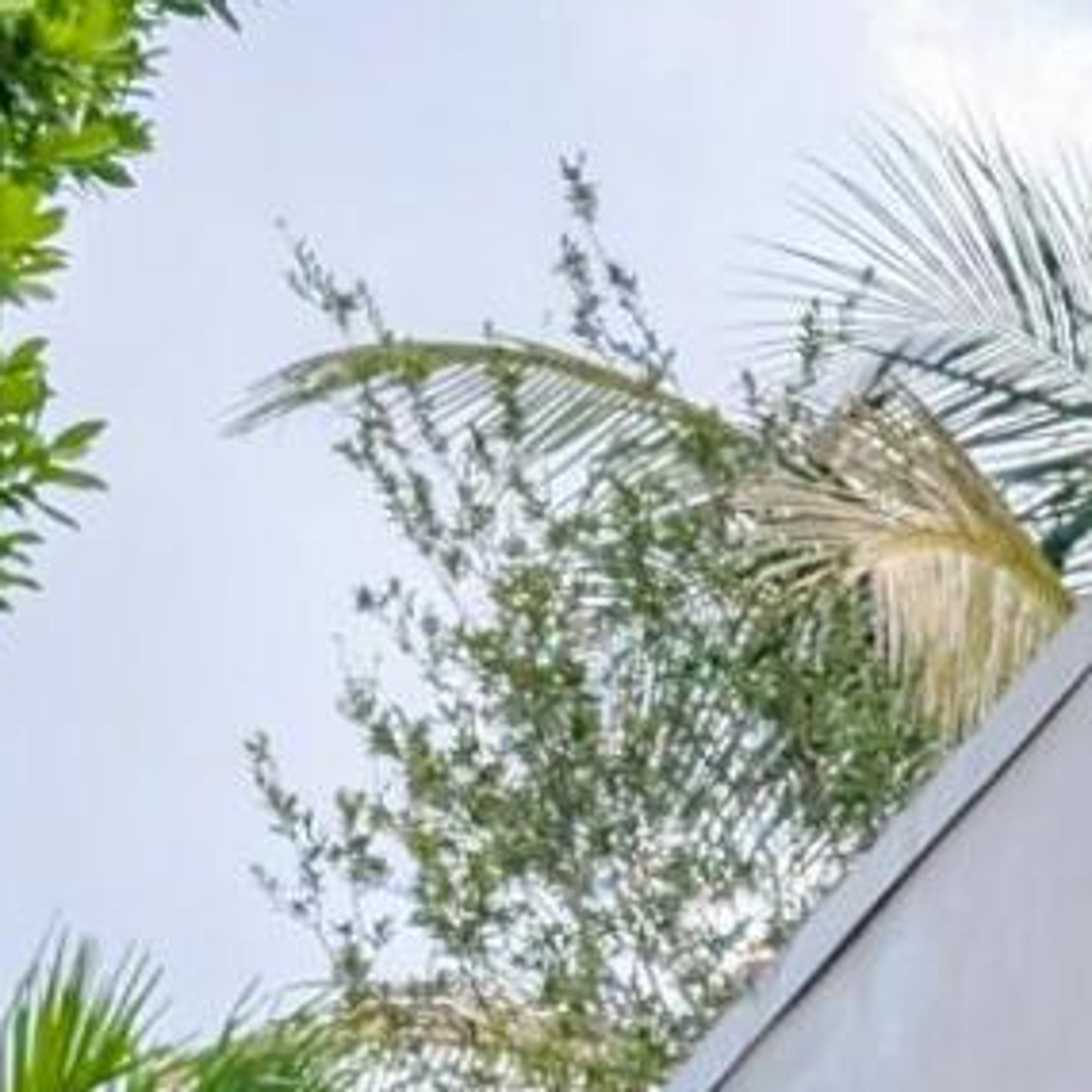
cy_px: 2195
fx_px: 7638
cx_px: 1102
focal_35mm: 214
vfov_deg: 7.8
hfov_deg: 8.1
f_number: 1.68
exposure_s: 1/402
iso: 21
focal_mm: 6.9
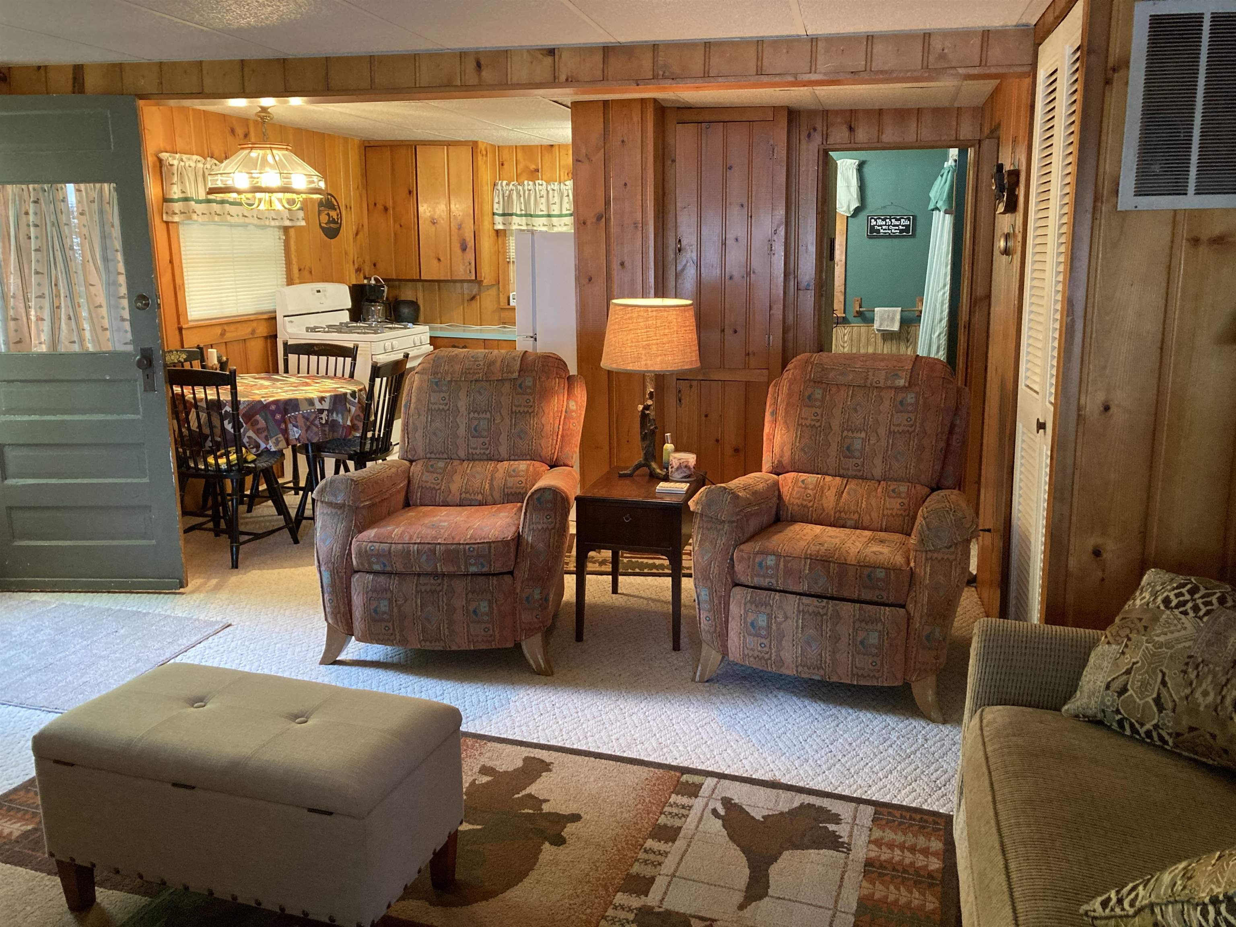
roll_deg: +0.3
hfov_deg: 63.4
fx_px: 1000
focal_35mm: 28
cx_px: 618
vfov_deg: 49.7
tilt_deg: -10.5
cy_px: 464
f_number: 1.8
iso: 320
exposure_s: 1/60
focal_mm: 3.99
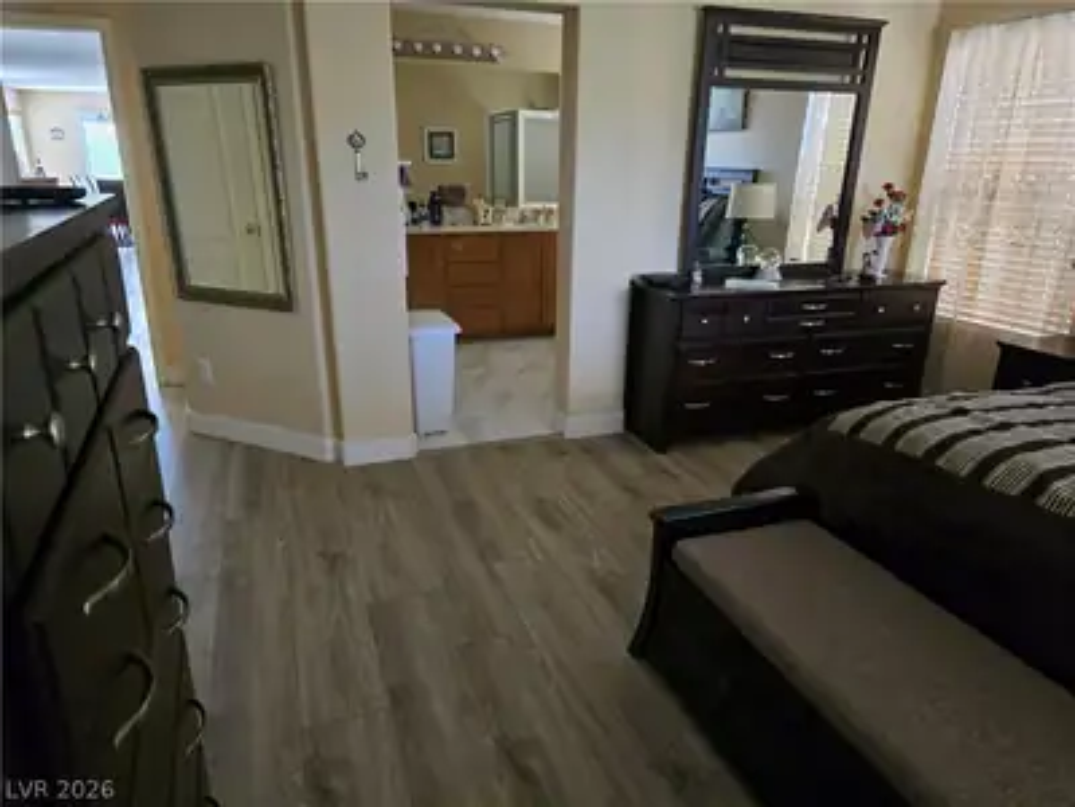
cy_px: 404
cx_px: 538
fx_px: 714
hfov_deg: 73.9
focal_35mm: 23
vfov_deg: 58.9
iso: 1250
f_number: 1.7
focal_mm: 6.3
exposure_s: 1/60
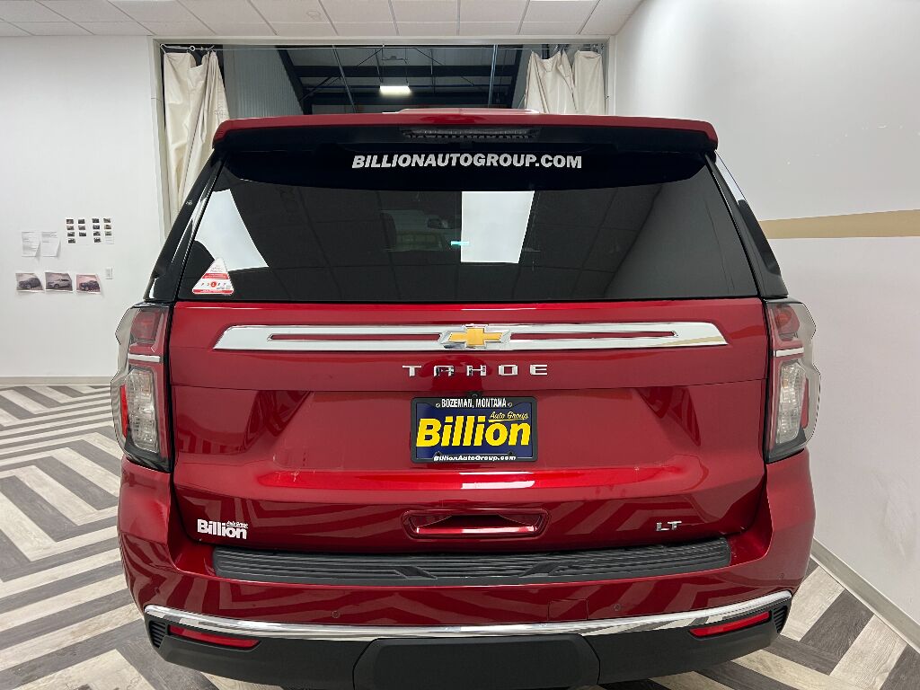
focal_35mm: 26
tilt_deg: -8.8
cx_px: 460
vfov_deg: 53.1
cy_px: 345
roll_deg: +2.0
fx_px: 691
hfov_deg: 67.3
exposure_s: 1/60
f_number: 1.5
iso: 80
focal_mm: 5.7
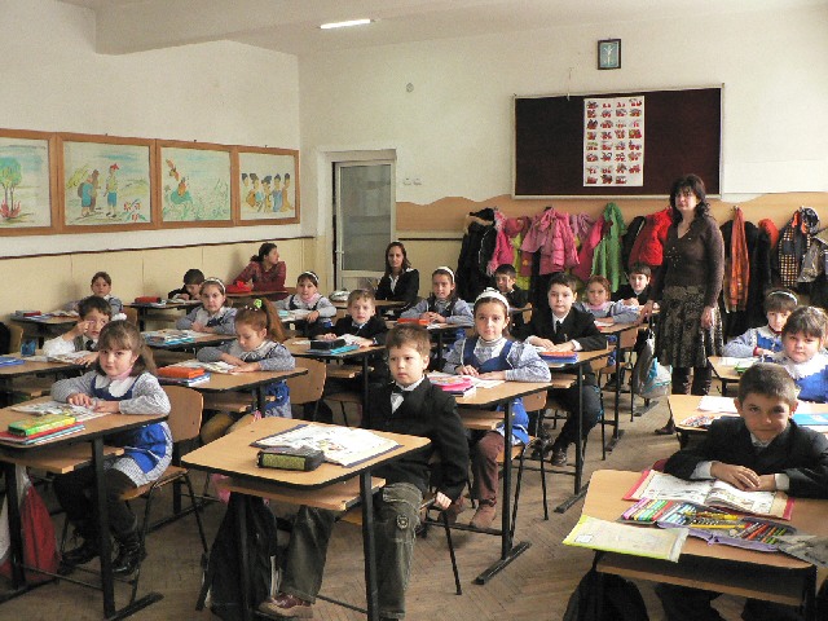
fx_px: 837
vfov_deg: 40.7
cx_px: 414
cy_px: 310
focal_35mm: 35
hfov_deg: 52.6
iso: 400
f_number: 2.8
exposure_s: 1/50
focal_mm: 6
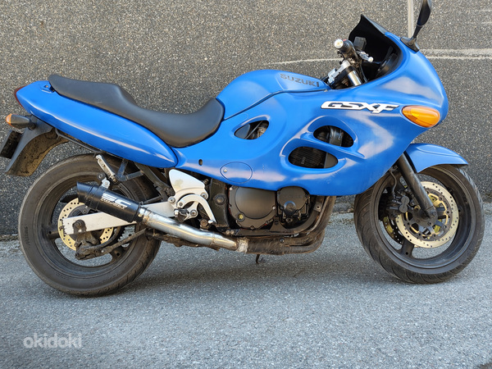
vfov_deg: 48.2
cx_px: 246
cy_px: 184
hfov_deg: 61.7
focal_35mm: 29
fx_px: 412
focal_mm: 5.56
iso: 120
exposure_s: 1/100
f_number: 1.88
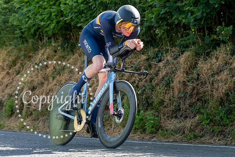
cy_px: 81
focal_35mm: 190
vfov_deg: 7.3
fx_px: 1237
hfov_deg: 10.8
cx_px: 139
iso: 640
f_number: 4
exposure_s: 1/1000
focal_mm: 100
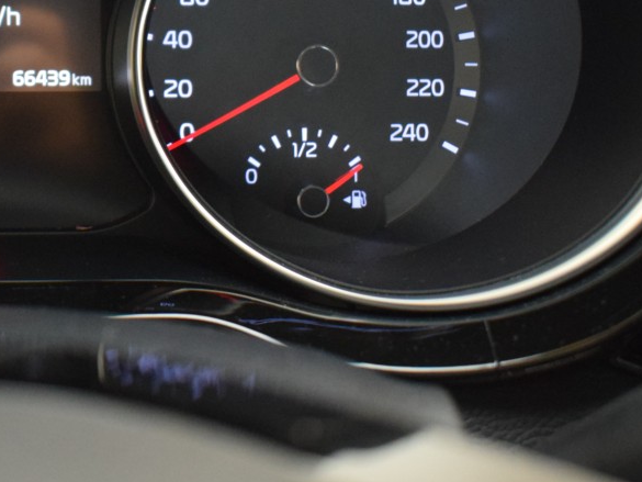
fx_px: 1373
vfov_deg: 19.3
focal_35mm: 74
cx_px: -49
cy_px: -13
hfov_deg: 24.7
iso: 2800
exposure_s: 1/60
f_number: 3.8
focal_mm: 20
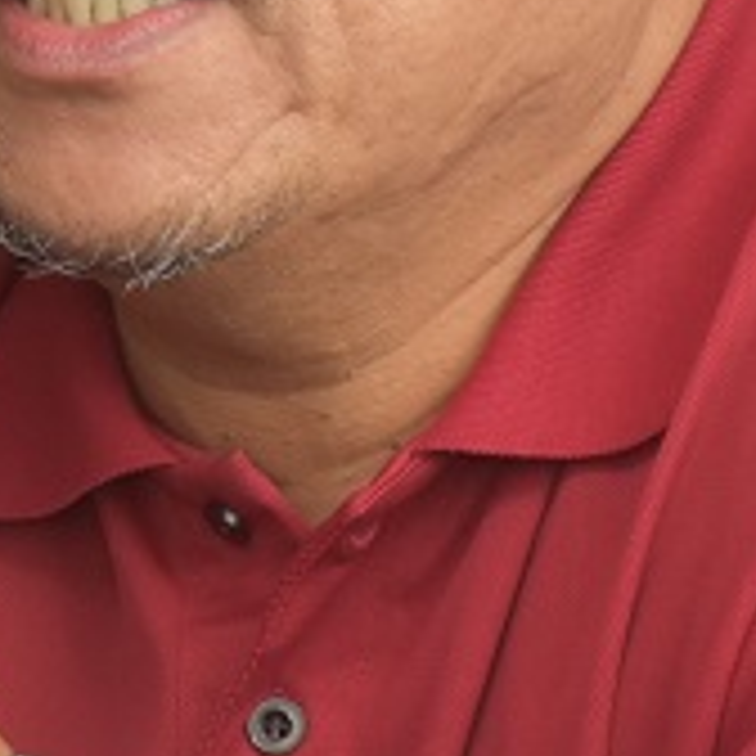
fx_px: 19681
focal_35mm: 797
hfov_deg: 2.2
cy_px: 274
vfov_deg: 2.2
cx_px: -184
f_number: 5.6
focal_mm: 105
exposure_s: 1/200
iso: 640
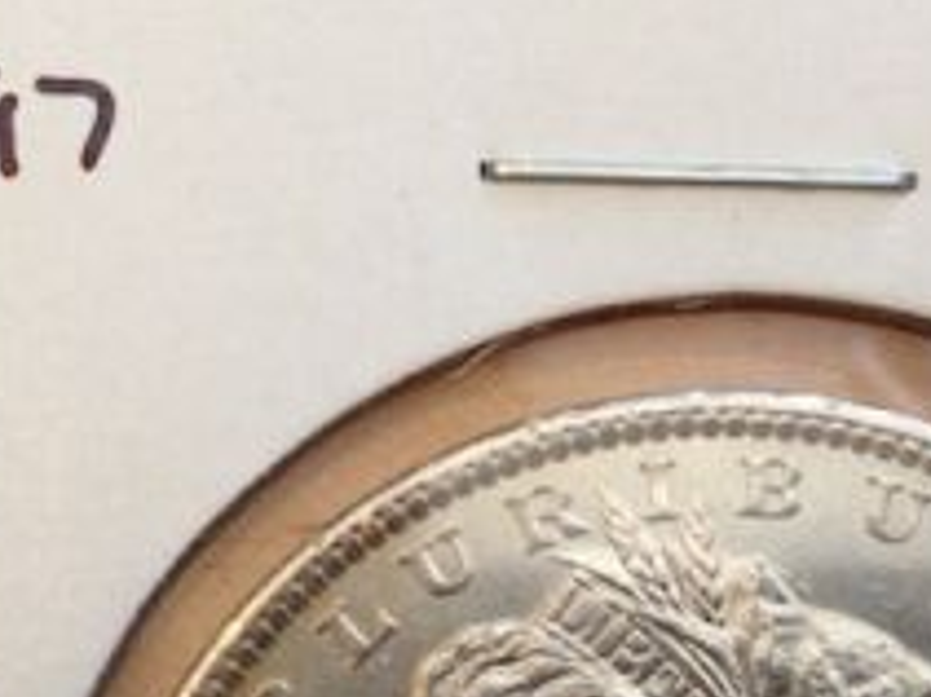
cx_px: 269
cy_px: 754
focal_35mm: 94
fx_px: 2527
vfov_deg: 15.3
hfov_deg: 20.8
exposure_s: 1/20
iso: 125
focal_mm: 4.13
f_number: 2.4
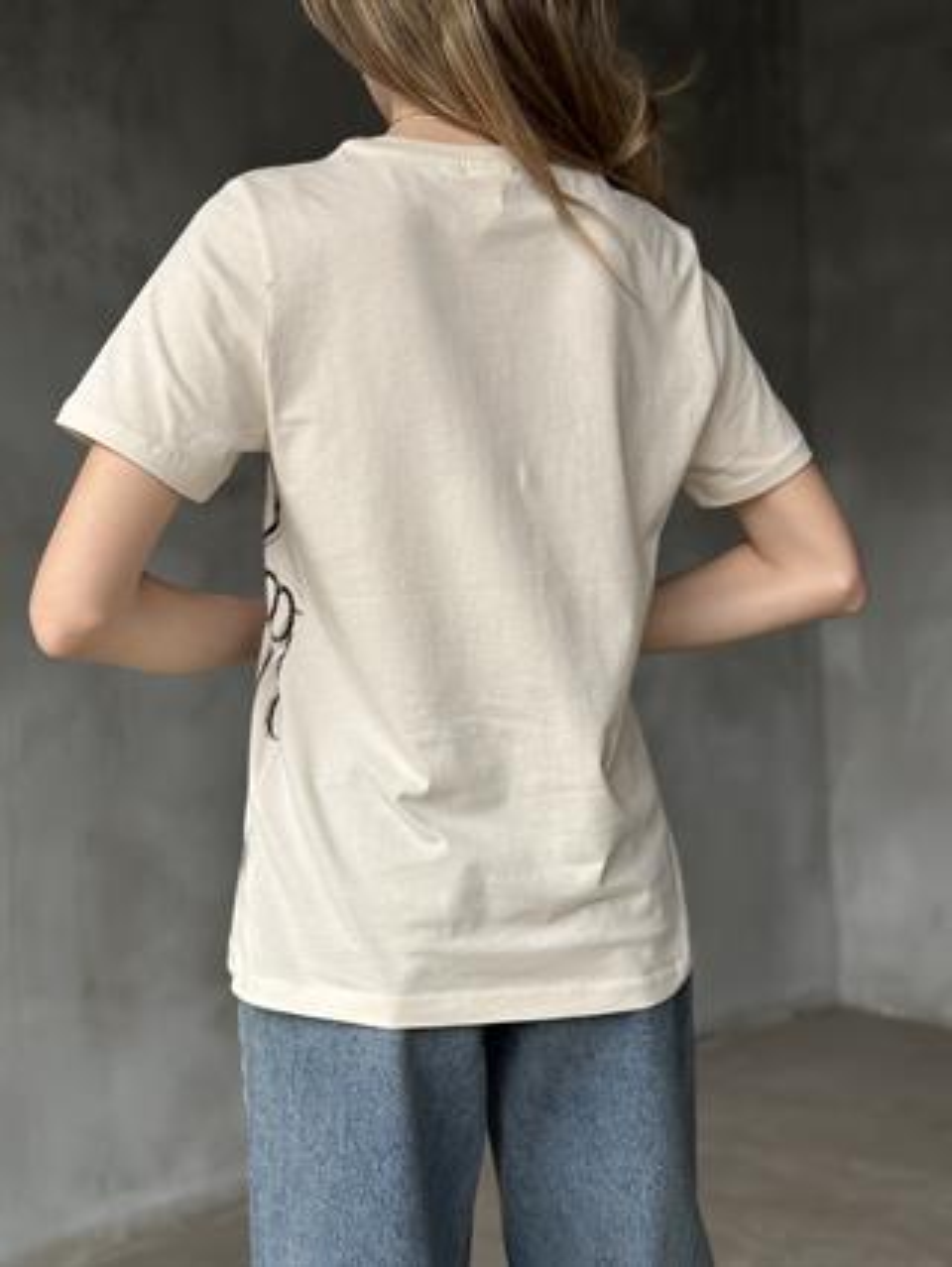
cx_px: 476
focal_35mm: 48
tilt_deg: -3.0
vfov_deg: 39.6
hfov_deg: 30.3
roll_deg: +0.8
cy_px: 634
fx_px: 1758
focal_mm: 6.86
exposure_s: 1/94
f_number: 1.78
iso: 125
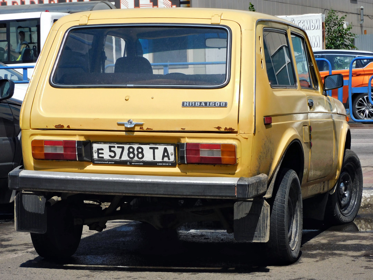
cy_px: 140
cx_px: 186
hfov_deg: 15.8
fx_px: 1347
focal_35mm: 125
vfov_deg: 11.9
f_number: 5
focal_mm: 22.4
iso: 125
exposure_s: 1/800
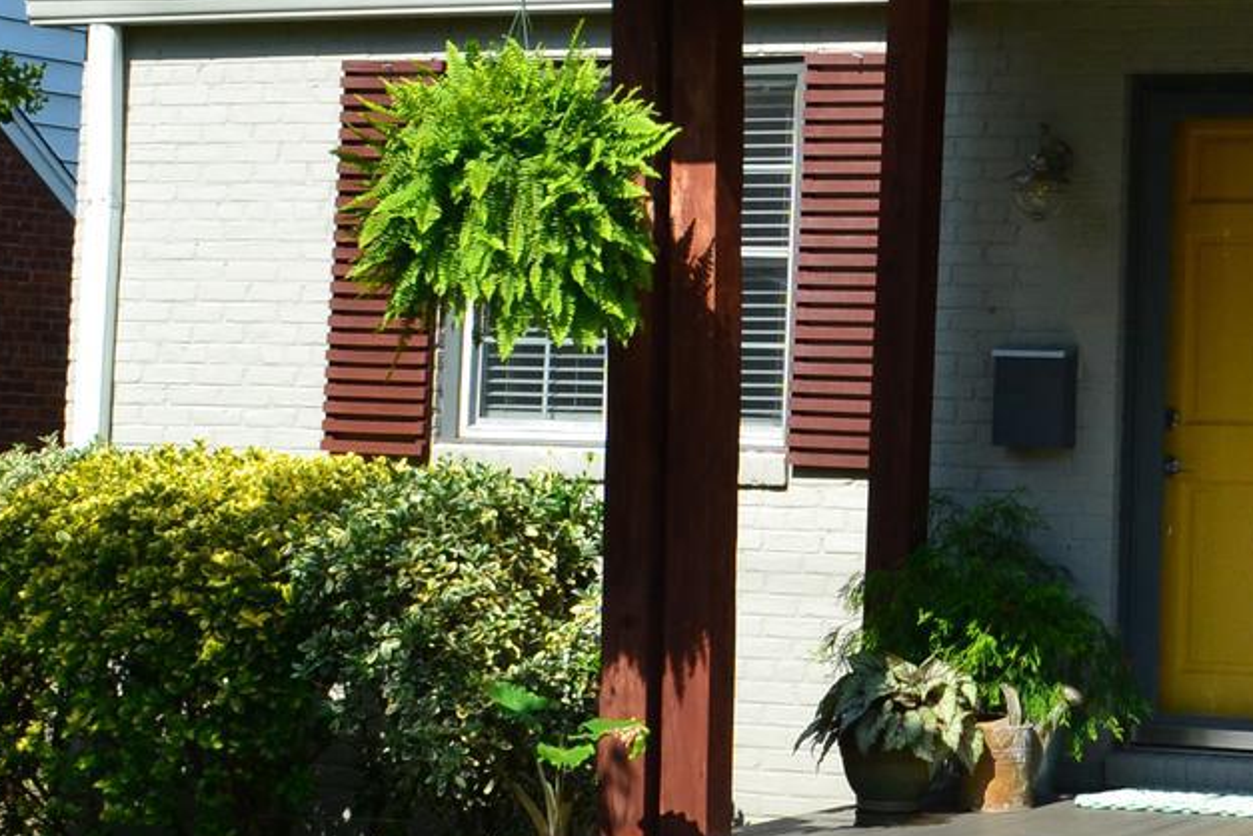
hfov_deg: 19.8
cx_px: 1409
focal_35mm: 98
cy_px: 111
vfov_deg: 13.9
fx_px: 3411
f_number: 11
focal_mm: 20
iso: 400
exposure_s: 1/400
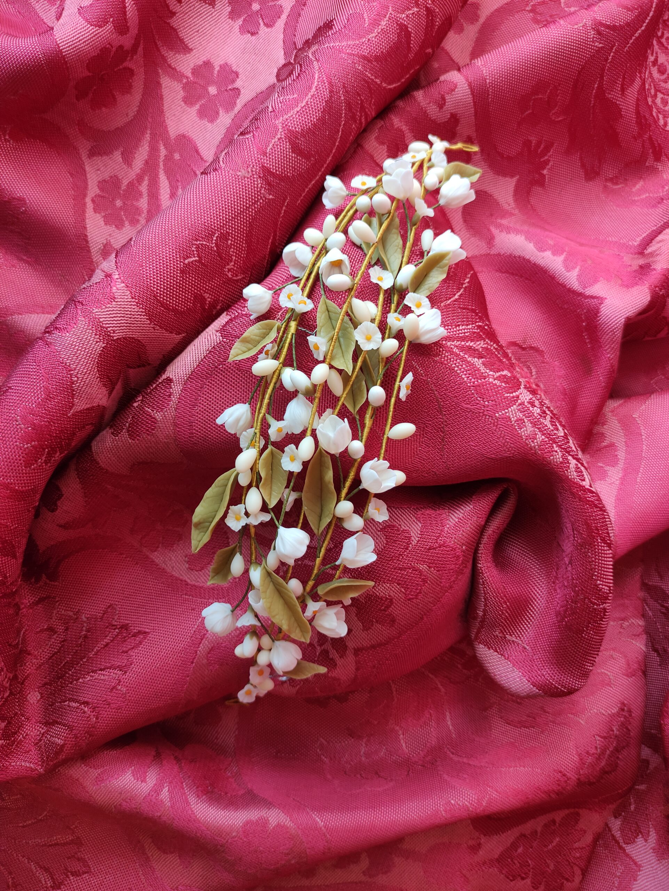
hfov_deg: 54.9
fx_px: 644
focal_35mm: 25
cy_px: 446
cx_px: 334
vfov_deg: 69.4
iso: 141
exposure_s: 1/50
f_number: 1.89
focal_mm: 5.43
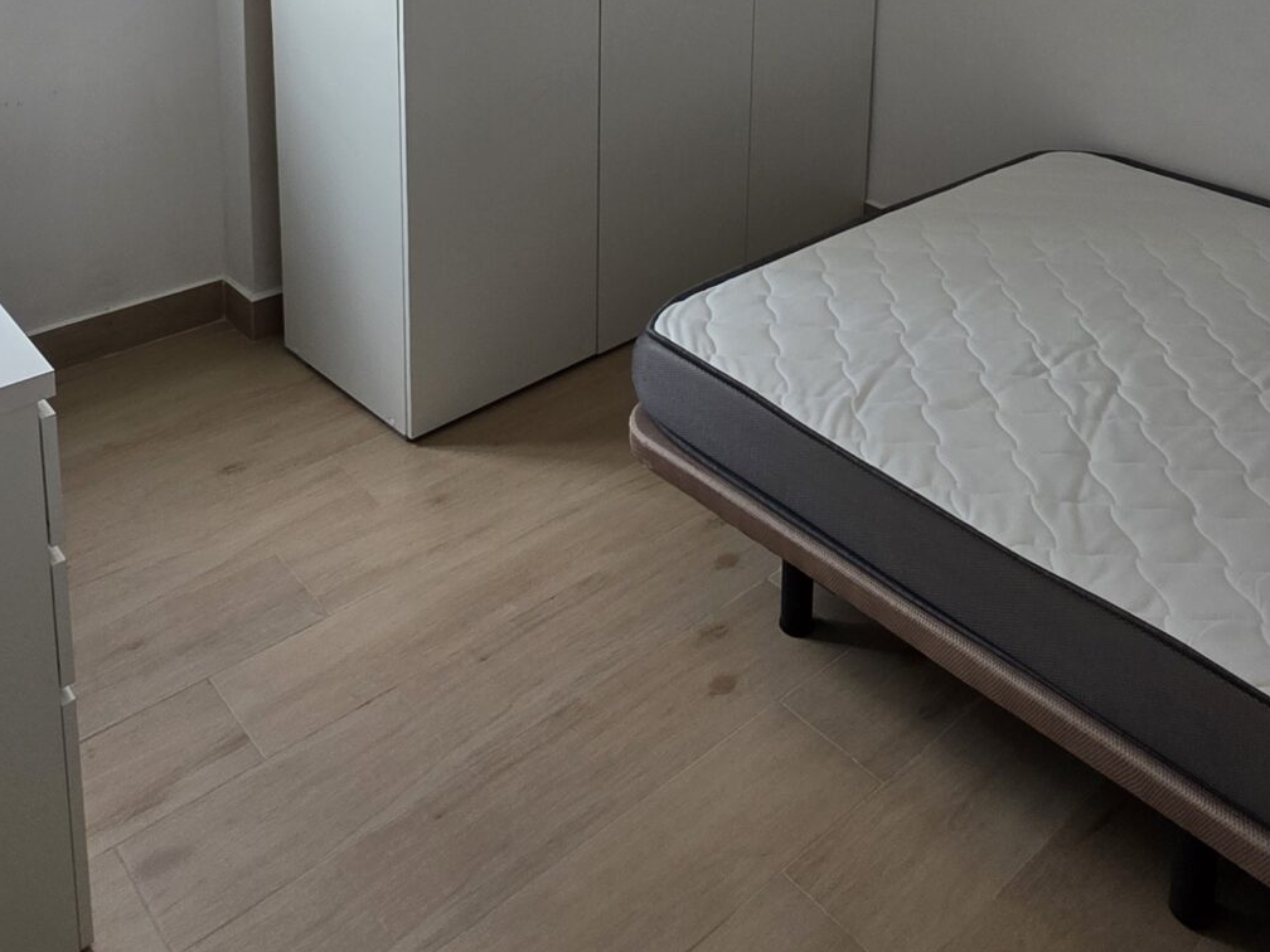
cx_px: 669
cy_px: -74
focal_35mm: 33
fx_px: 1211
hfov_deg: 55.3
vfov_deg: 36.8
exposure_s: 1/100
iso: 50
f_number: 1.9
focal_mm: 2.2
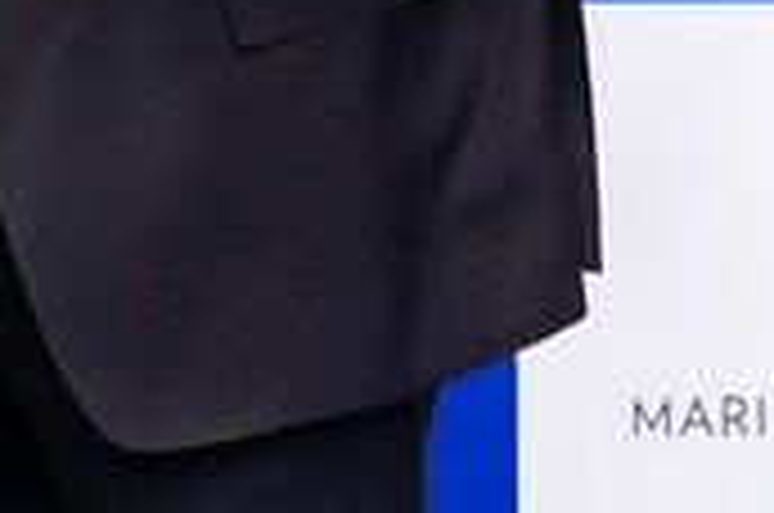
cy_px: -405
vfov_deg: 8.6
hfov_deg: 11.8
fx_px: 3262
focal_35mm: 152
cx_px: -891
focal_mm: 29
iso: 1000
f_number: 4
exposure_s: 1/125
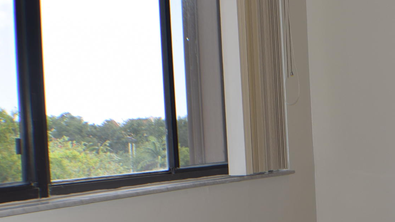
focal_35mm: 102
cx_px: 305
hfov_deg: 20.7
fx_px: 1068
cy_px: 226
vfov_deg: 11.7
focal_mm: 24
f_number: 5.6
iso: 125
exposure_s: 1/125
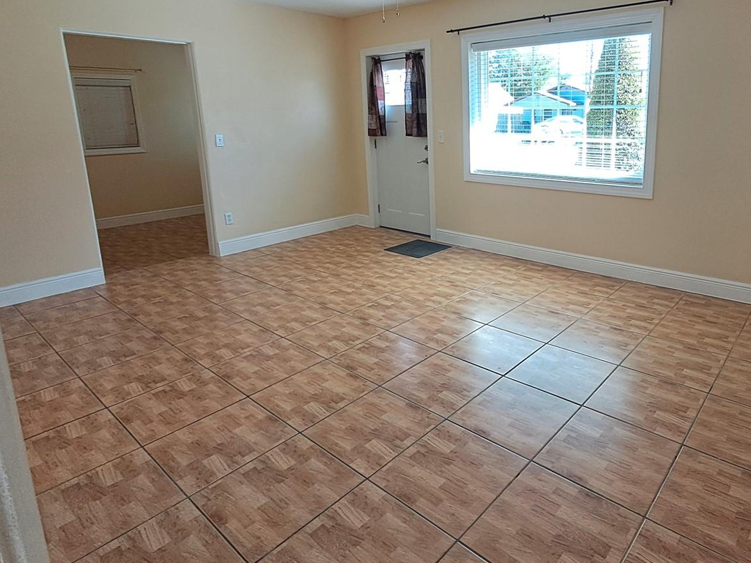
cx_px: 488
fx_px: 477
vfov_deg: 60.4
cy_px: 219
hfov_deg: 74.5
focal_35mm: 22
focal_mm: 1.64
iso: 64
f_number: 2.2
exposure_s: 1/60.2
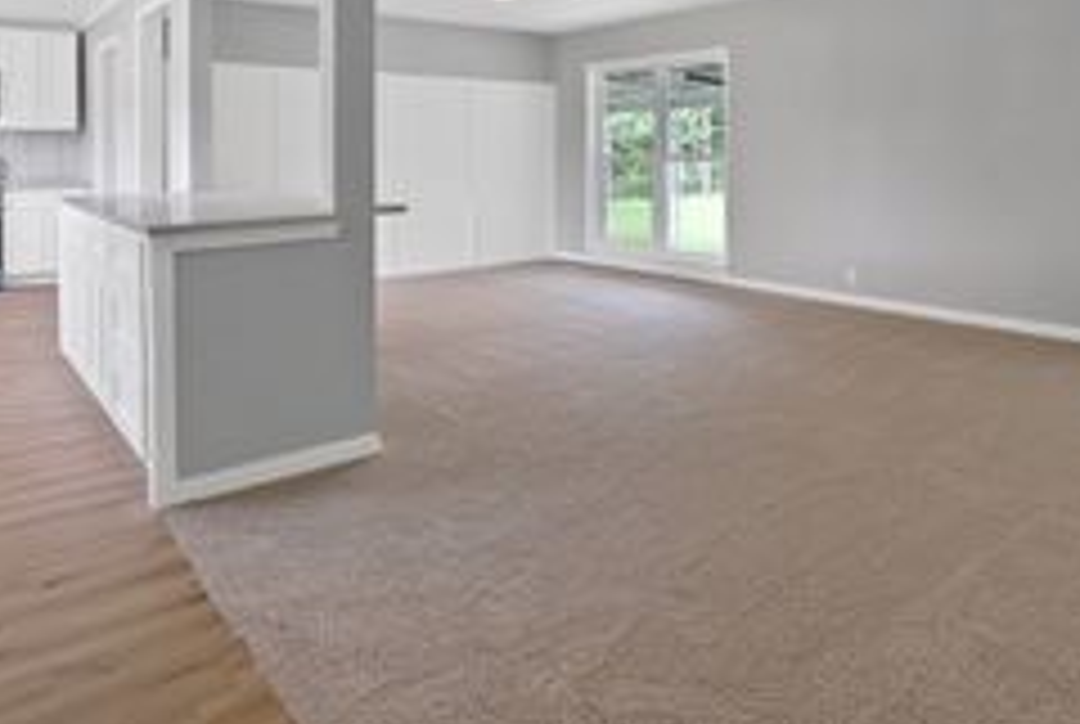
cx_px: 612
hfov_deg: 71.1
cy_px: 142
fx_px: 751
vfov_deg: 48.5
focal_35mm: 25
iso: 640
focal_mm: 12
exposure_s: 1/5
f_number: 9
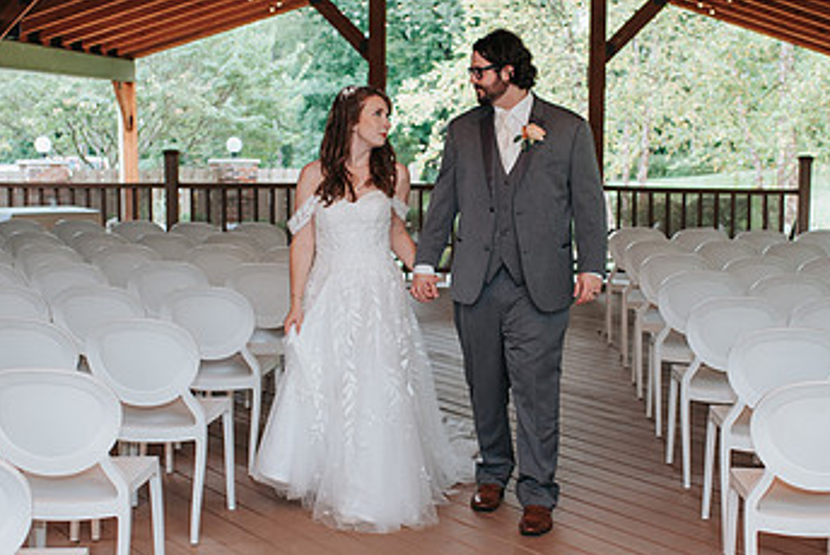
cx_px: 451
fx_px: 1454
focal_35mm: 63
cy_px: 293
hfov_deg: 31.8
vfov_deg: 21.6
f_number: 3.2
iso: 360
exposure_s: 1/200
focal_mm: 35
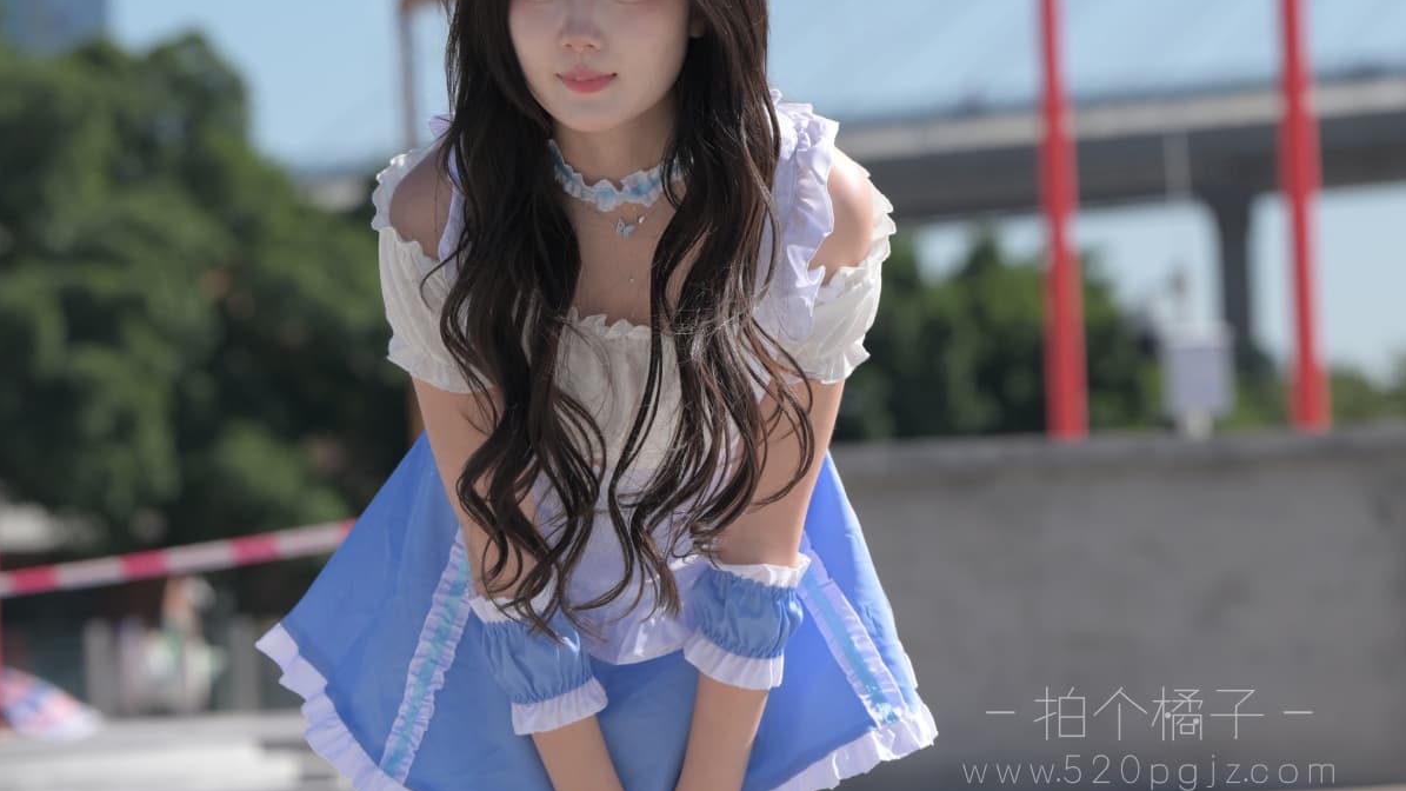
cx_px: 704
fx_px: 7940
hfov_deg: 10.1
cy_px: 679
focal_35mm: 213
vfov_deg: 5.7
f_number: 5.6
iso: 360
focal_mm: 135
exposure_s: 1/1600
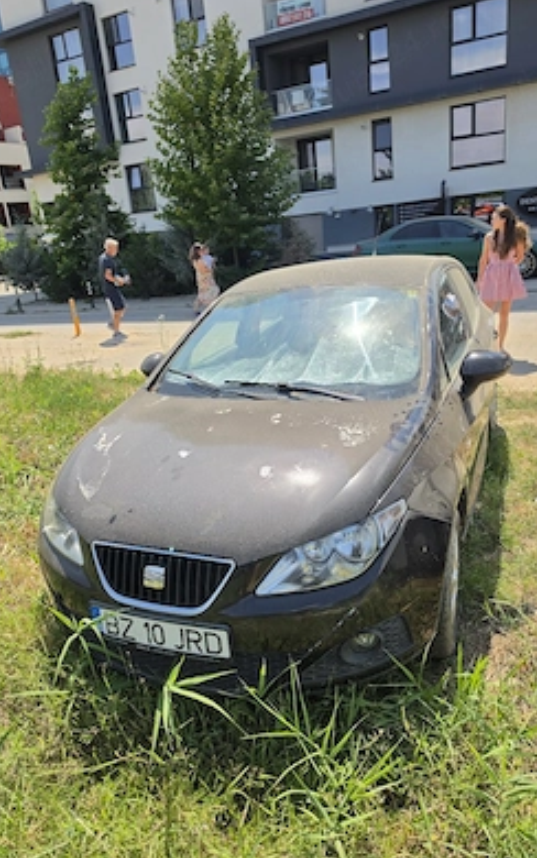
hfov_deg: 49.3
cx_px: 260
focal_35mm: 25
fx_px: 585
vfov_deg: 72.5
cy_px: 431
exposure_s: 1/10000
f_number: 1.4
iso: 64
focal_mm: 6.5
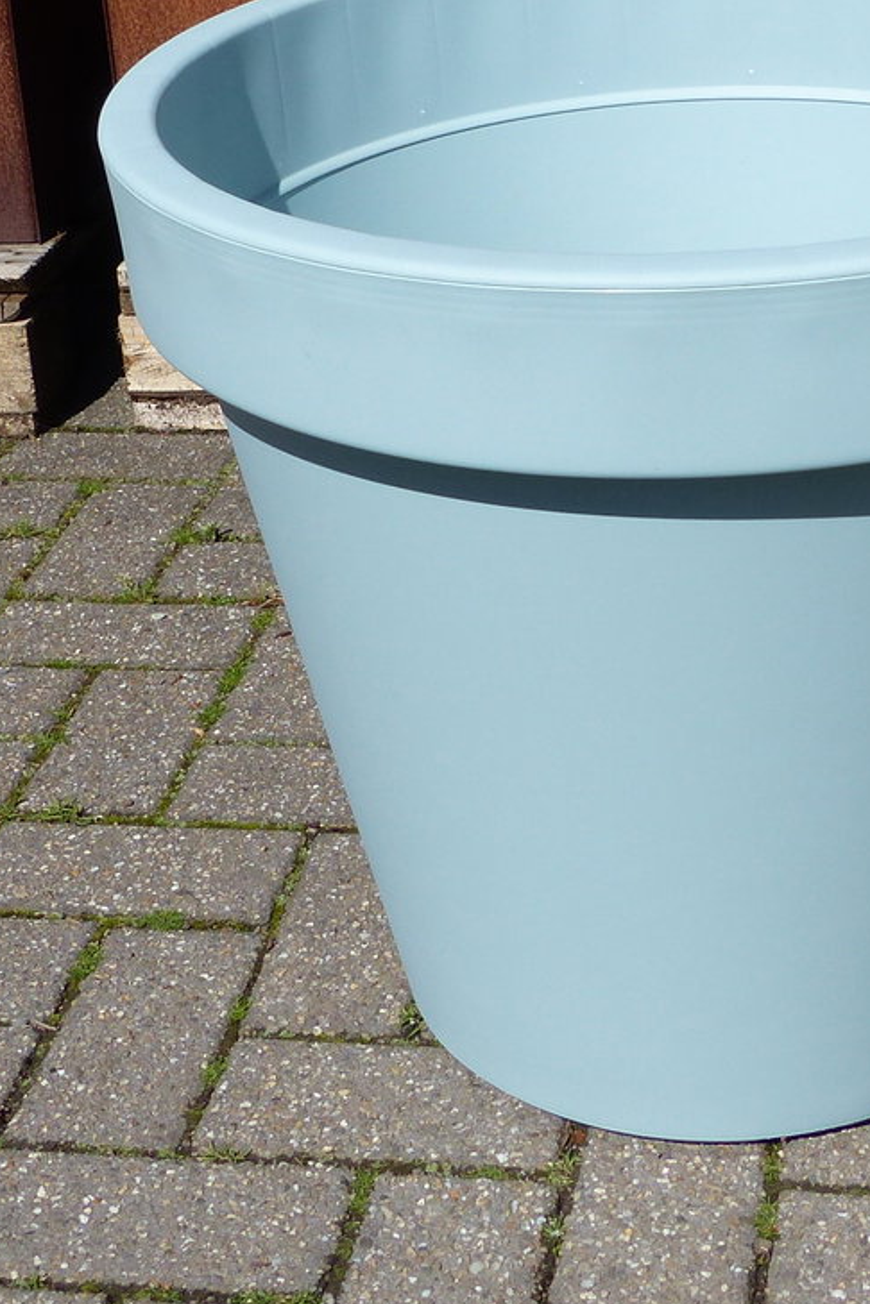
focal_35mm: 73
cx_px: 609
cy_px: 313
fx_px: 2646
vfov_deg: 27.3
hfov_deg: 18.6
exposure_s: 1/1600
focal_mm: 5.8
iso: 100
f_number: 4
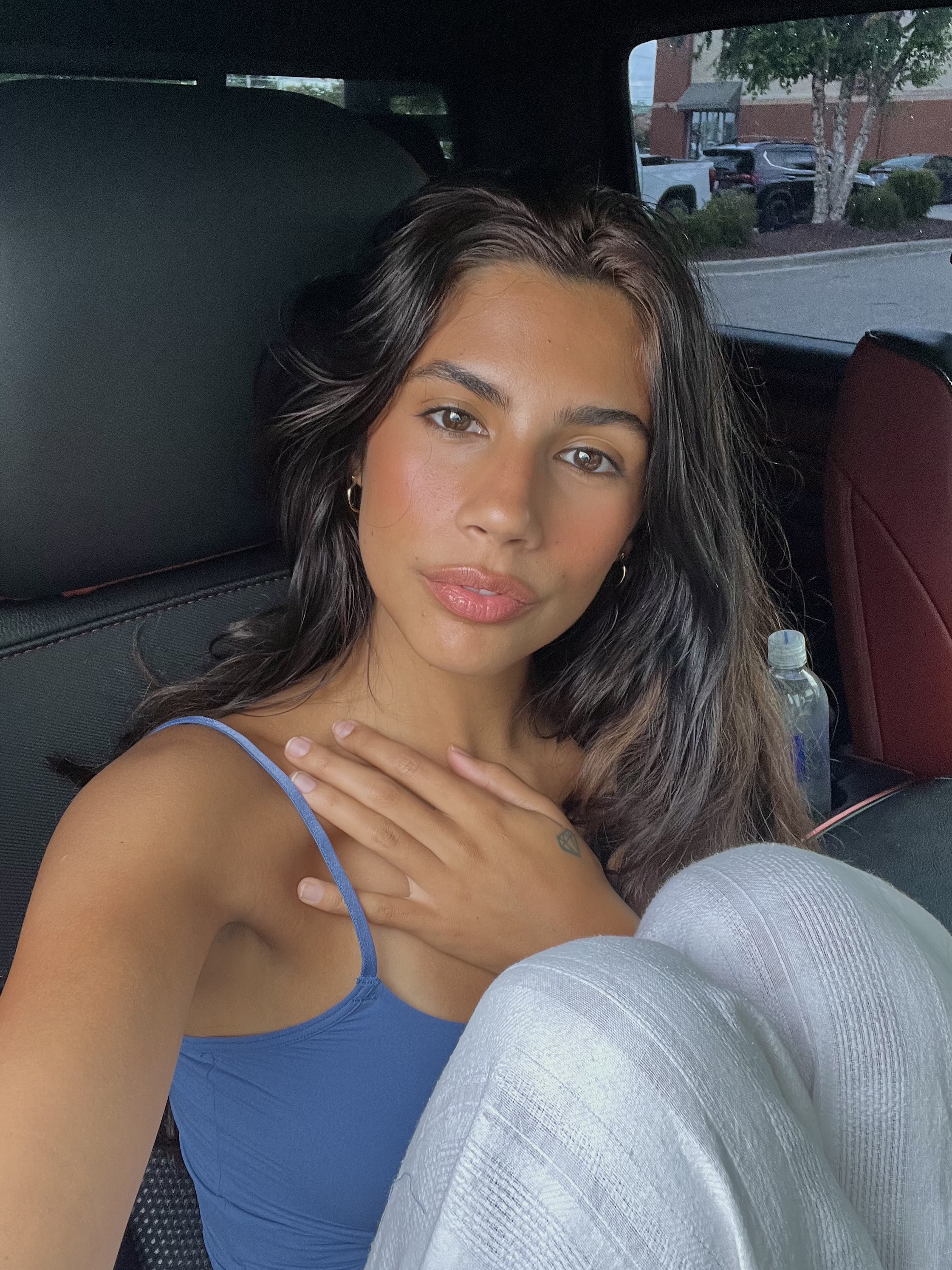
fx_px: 1137
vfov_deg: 58.3
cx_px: 479
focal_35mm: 31
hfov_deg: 45.4
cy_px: 654
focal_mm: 2.71
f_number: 2.2
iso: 100
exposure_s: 1/96
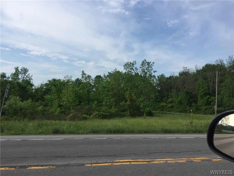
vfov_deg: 48.2
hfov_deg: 61.7
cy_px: 88
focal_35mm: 29
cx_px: 117
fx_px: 196
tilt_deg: +5.3
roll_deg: -3.3
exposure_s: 1/1522
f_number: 2.2
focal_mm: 4.15
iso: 32
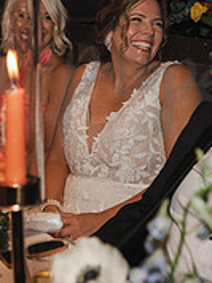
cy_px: 101
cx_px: 127
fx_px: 701
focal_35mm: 86
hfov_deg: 17.2
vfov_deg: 22.7
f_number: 4
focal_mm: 23.5
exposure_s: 1/200
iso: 1000
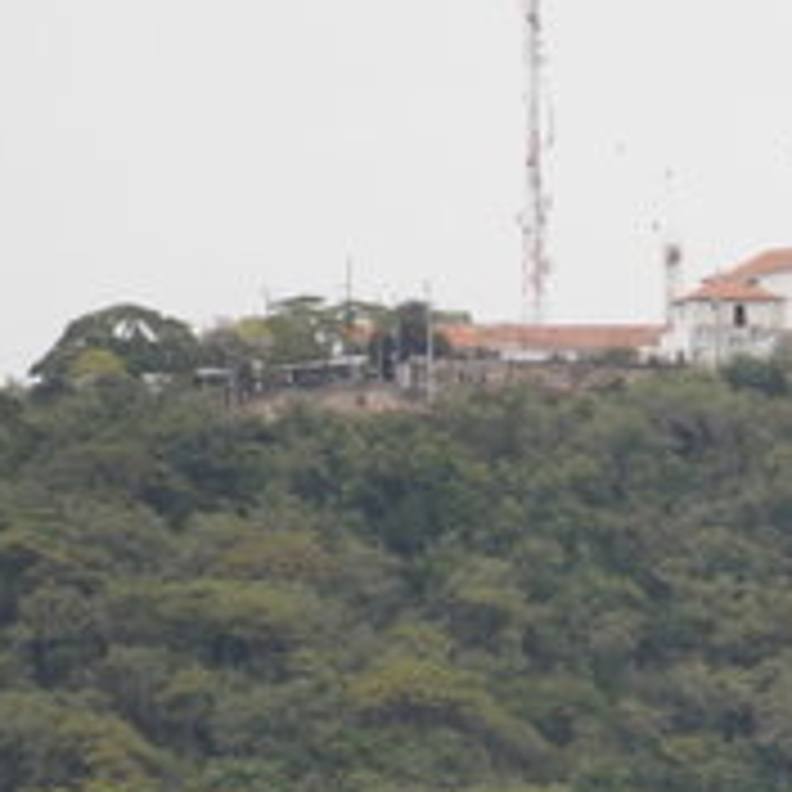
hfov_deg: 3.1
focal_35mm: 561
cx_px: 810
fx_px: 14522
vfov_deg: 3.1
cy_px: 554
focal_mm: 49.7
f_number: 5.8
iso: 80
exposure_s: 1/250
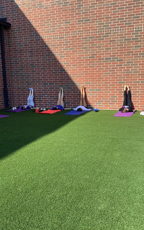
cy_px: 115
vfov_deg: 58.2
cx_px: 82
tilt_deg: -9.8
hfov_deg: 38.2
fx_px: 207
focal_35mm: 33
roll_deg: +0.9
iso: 25
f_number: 2.4
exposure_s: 1/622
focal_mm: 3.3
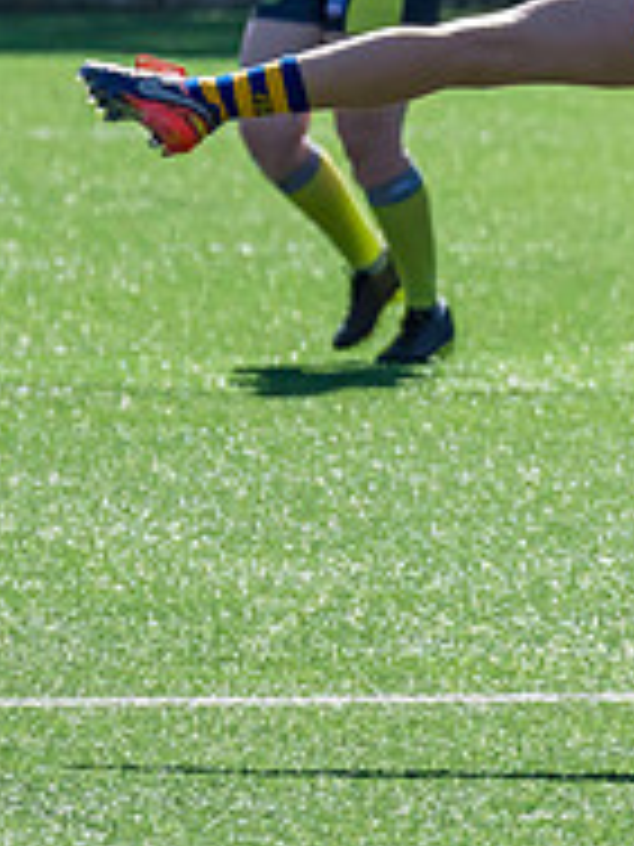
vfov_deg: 1.9
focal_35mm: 1018
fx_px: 24860
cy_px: -113
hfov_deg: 1.5
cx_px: 1202
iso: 800
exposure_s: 1/1600
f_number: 8
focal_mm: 250
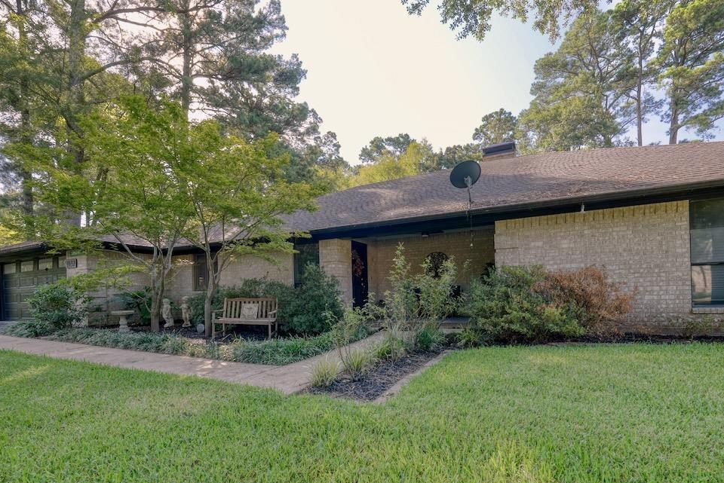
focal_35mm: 16
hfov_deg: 96.6
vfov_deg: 72.7
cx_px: 385
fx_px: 322
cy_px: 298
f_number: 9
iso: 640
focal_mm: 12
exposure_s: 1/10
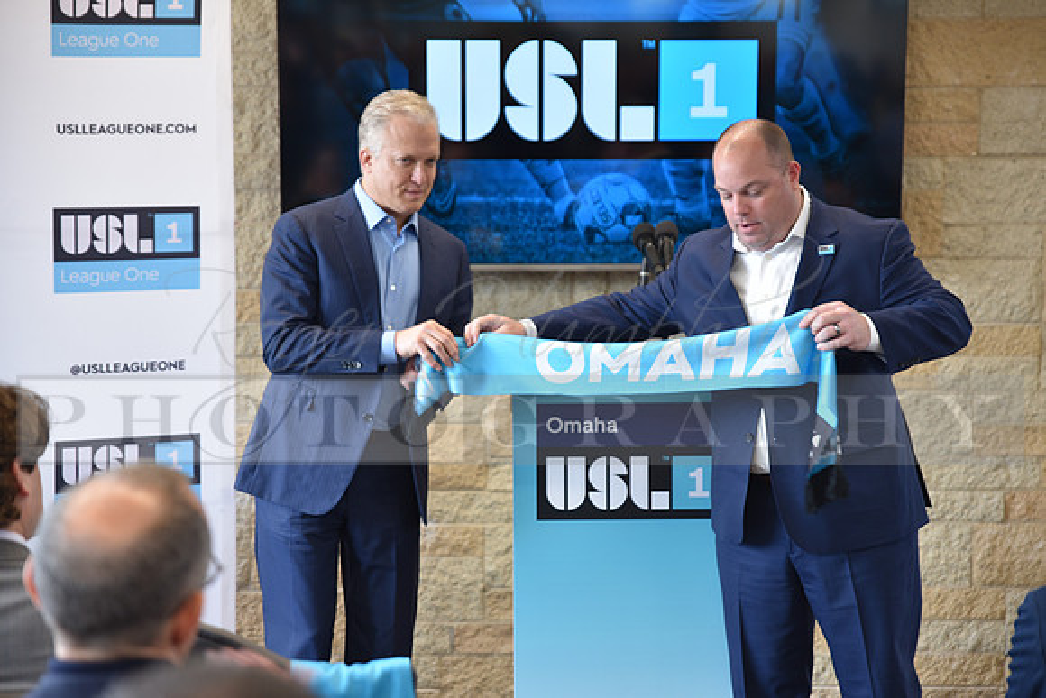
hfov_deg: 28.8
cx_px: 523
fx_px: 2034
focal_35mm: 70
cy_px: 349
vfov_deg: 19.5
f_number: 2.8
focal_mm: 70
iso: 400
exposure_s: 1/50
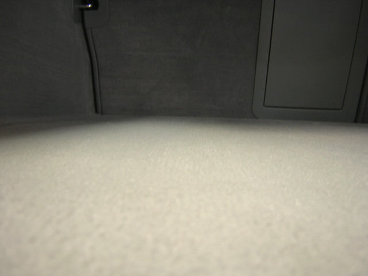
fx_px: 383
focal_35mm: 36
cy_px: 138
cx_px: 184
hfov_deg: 51.4
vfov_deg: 39.7
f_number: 2.6
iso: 100
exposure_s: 1/4.4
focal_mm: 4.7
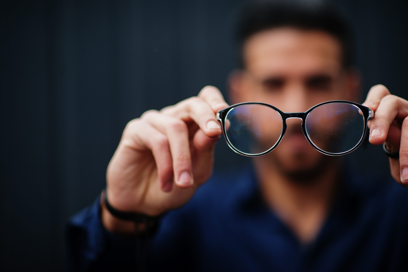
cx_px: 204
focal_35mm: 85
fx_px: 963
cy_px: 136
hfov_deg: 23.9
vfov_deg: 16.0
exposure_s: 1/2000
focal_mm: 85
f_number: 1.4
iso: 200
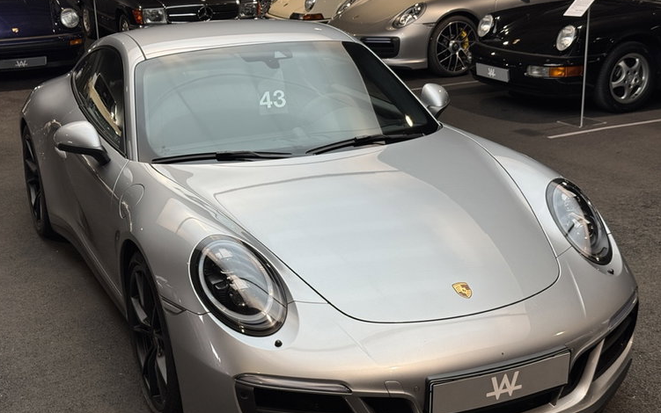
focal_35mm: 52
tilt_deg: -18.7
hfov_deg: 38.9
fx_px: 937
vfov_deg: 24.9
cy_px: 247
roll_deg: +1.7
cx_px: 326
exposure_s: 1/100
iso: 64
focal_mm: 6.76
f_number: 1.78
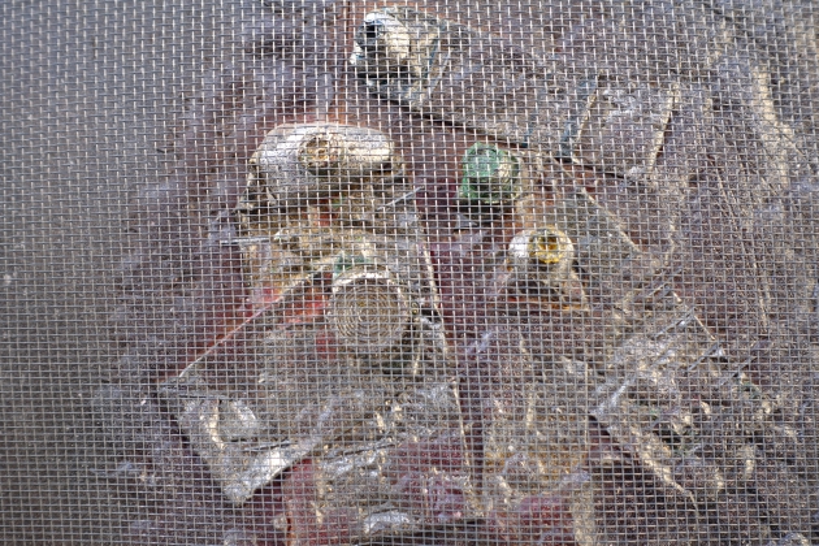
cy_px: 273
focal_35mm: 70
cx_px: 410
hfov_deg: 28.8
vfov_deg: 19.5
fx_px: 1592
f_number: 2.8
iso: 100
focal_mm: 25.7
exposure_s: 1/50
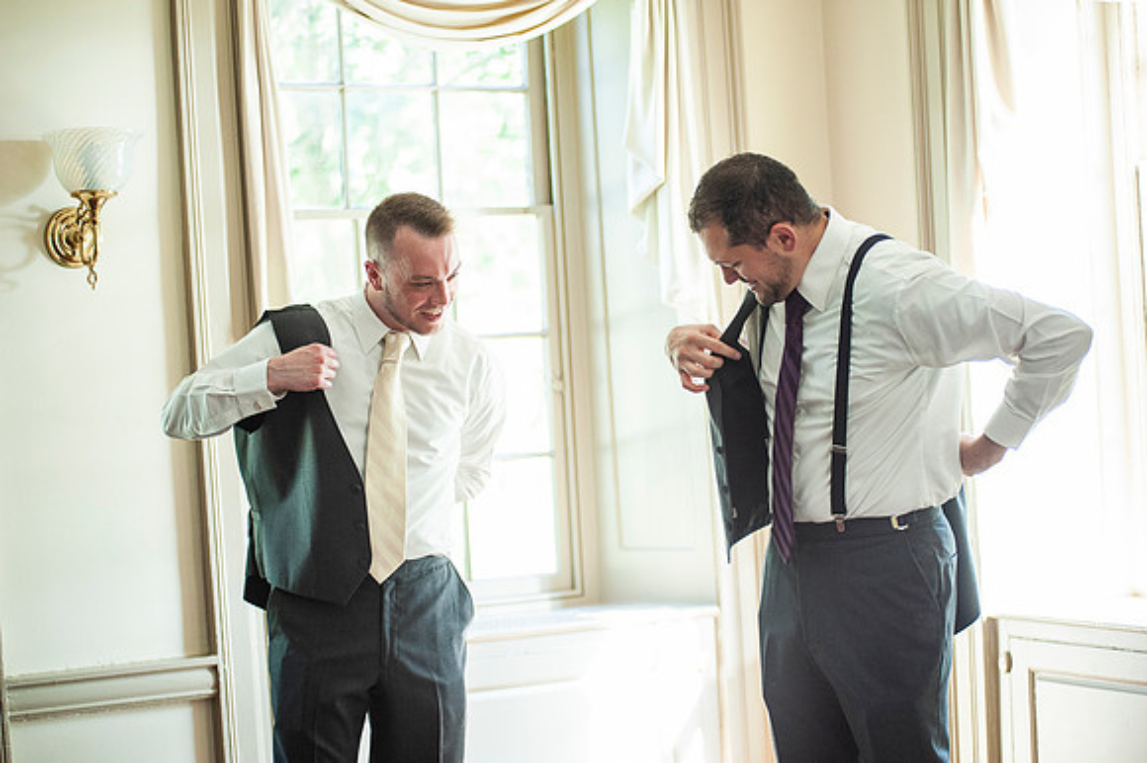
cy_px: 382
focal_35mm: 80
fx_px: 2547
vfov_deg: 17.0
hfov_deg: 25.4
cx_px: 574
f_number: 2.8
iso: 1250
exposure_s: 1/160
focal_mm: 80
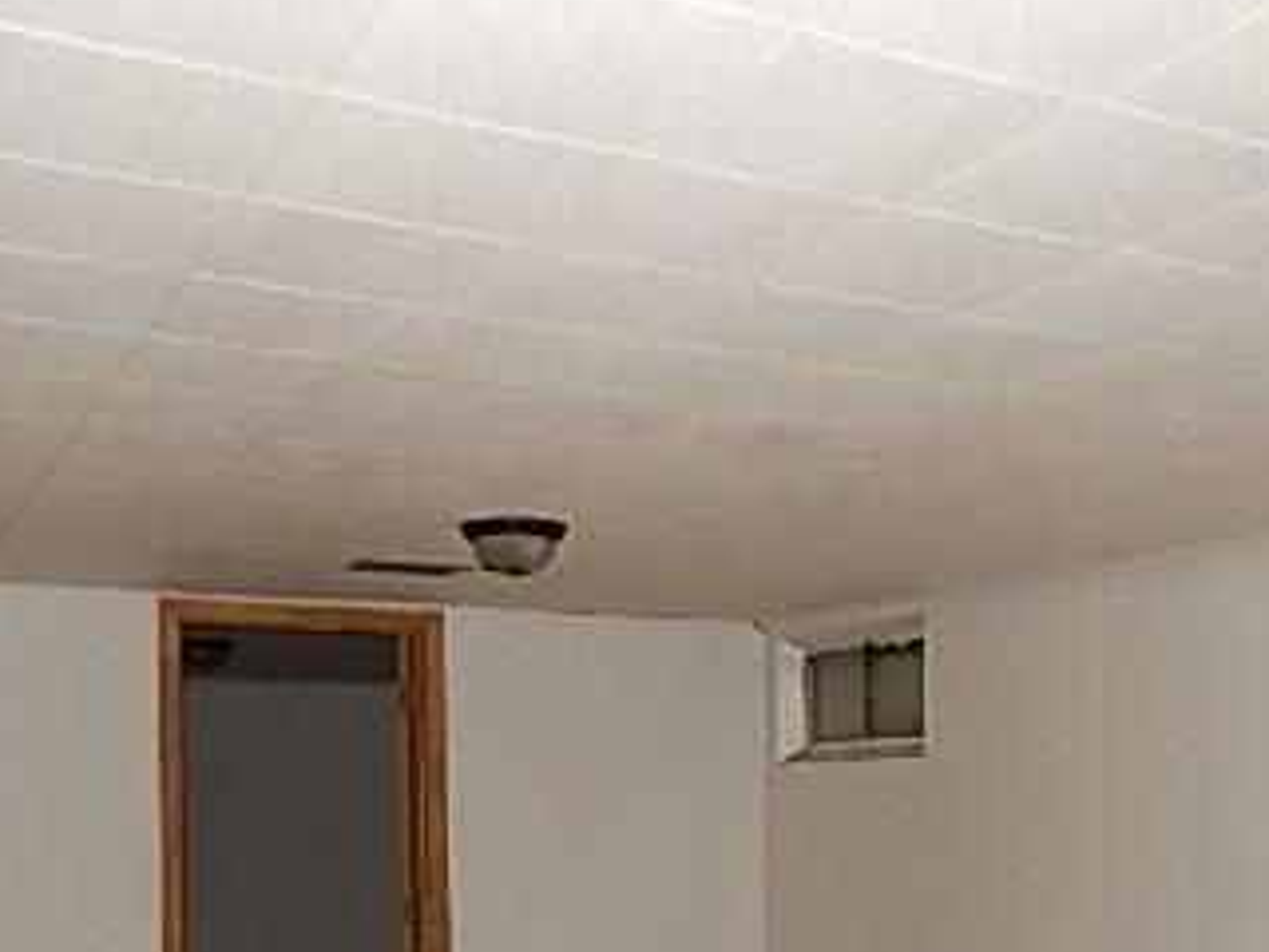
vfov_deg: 29.9
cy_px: 889
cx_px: 722
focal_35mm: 46
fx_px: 1686
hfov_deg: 41.2
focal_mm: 4
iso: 200
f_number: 3
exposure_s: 1/30
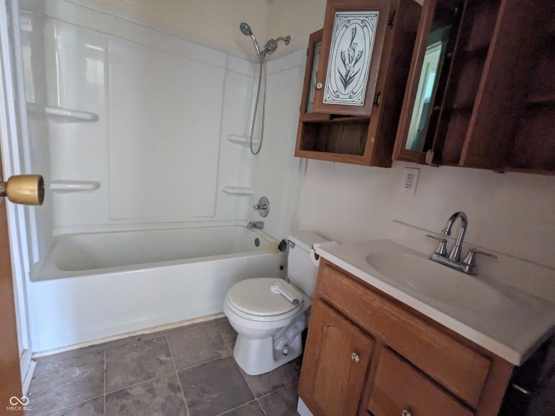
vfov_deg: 78.1
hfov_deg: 94.5
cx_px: 278
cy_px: 208
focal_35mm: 16
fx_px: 256
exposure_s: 1/23.8
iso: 1010
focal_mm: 2.35
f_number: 2.2
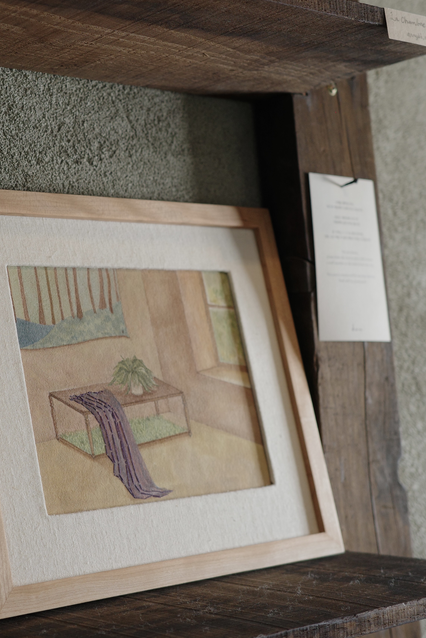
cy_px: 222
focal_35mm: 70
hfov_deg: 19.4
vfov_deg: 28.7
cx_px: 164
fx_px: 1242
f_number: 2.8
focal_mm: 26
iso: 400
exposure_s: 1/40
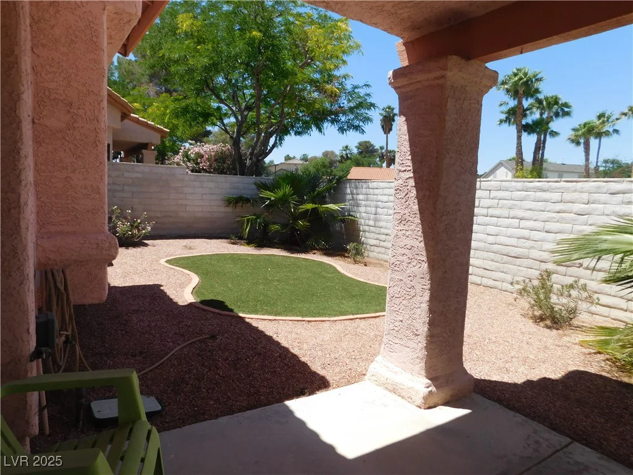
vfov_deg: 58.9
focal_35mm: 23
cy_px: 238
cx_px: 316
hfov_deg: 73.9
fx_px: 421
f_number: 6
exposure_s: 1/400
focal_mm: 4
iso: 125
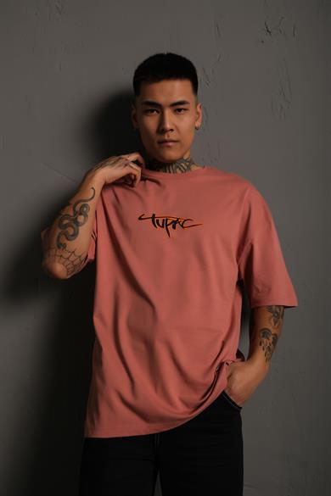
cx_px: 166
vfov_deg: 54.4
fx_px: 483
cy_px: 248
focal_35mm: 35
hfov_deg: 37.9
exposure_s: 1/160
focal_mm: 23.3
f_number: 5
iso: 160
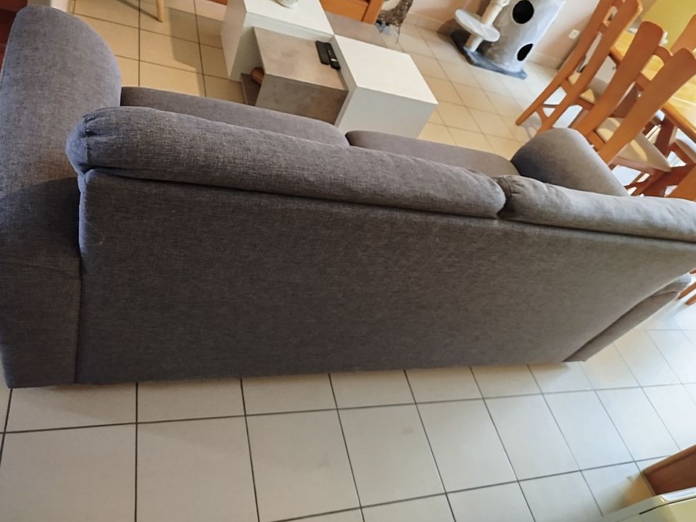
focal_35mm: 25
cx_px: 346
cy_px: 252
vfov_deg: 54.9
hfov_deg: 69.4
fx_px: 503
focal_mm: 5.31
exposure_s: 1/33
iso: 400
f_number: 1.7
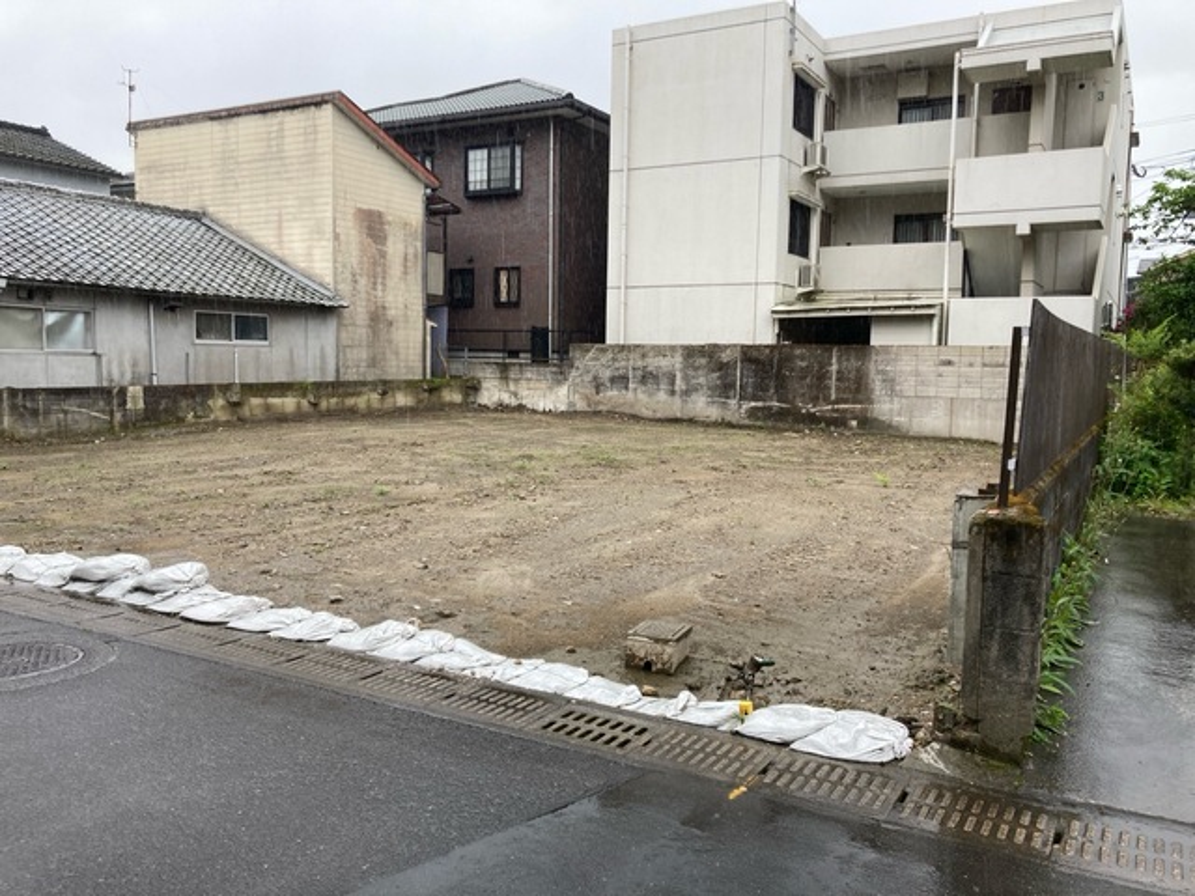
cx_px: 598
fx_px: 967
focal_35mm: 28
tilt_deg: -4.0
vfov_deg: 49.7
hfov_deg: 63.4
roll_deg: -1.3
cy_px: 448
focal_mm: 3.99
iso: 20
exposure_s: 1/197
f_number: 1.8
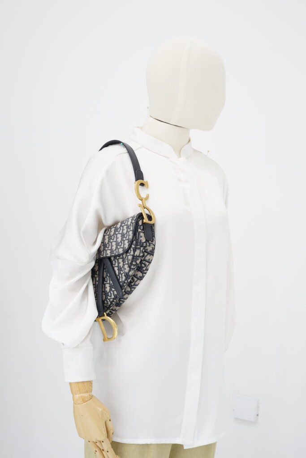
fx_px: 637
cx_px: 153
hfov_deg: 27.0
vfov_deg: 39.6
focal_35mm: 50
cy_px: 229
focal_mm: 50
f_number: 6.3
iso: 400
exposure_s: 1/5
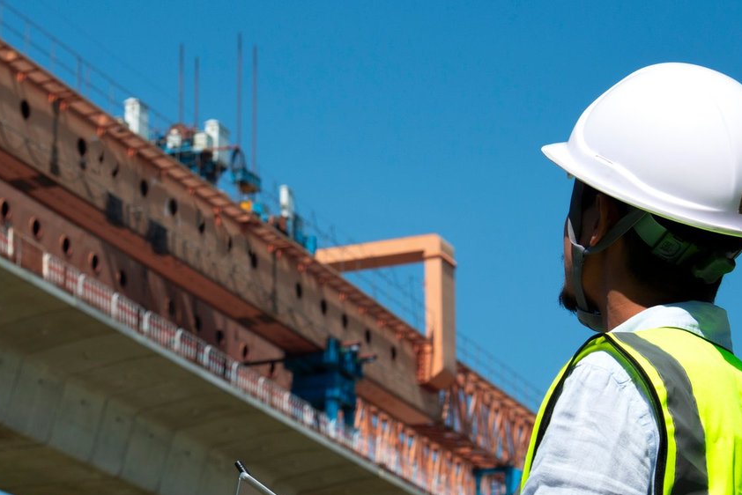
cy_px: 296
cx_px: 232
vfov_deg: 12.0
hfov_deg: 17.9
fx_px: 2350
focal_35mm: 114
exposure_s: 1/800
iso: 200
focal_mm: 50
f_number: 8
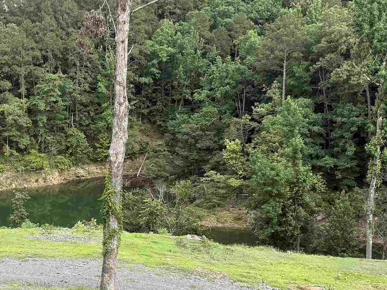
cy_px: 235
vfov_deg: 22.0
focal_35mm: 66
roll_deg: +2.0
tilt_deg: -16.3
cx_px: 61
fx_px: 738
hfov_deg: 28.6
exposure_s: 1/1271
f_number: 1.78
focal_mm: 6.76
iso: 100
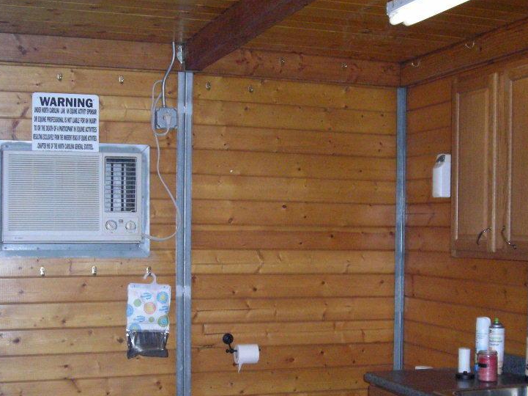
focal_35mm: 54
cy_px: 279
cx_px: 288
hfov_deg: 35.5
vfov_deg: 26.8
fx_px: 823
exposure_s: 1/60
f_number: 3.2
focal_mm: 6.3
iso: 341
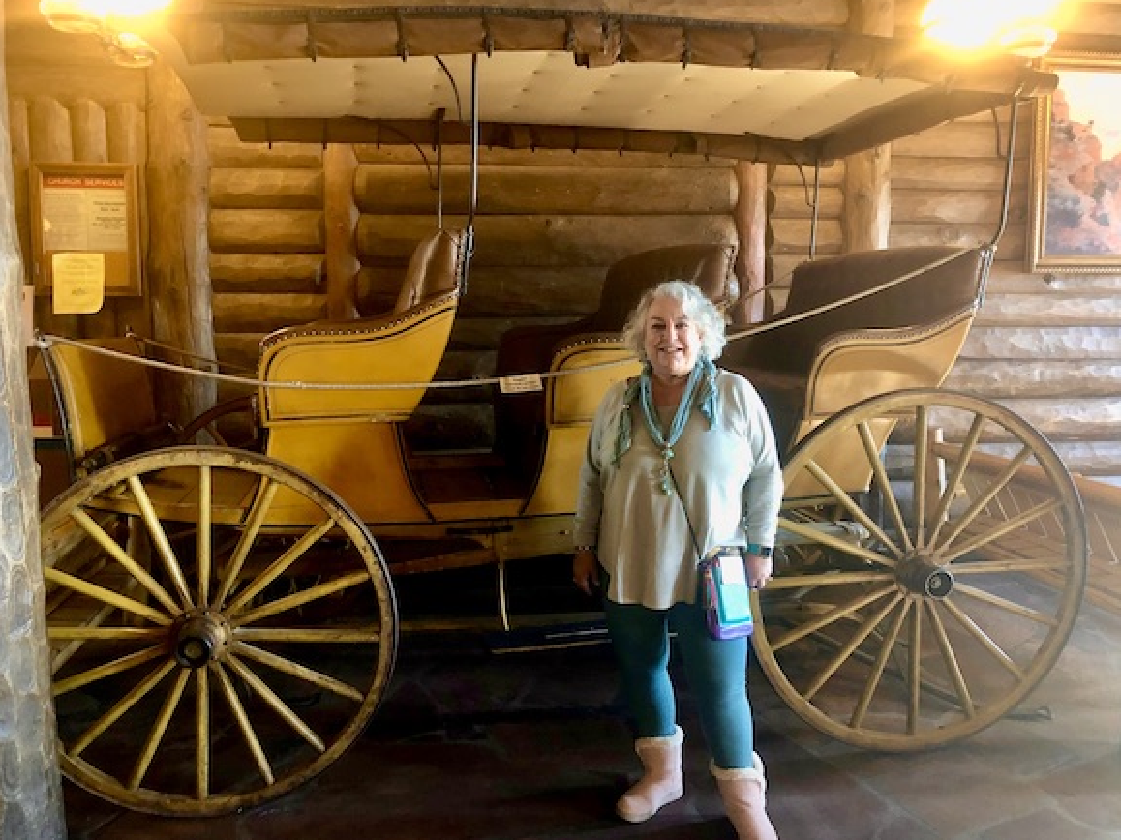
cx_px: 560
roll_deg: +1.1
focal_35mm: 29
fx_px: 939
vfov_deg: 48.2
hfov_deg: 61.7
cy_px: 406
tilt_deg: -6.8
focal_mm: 4
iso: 100
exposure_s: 1/12
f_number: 1.8
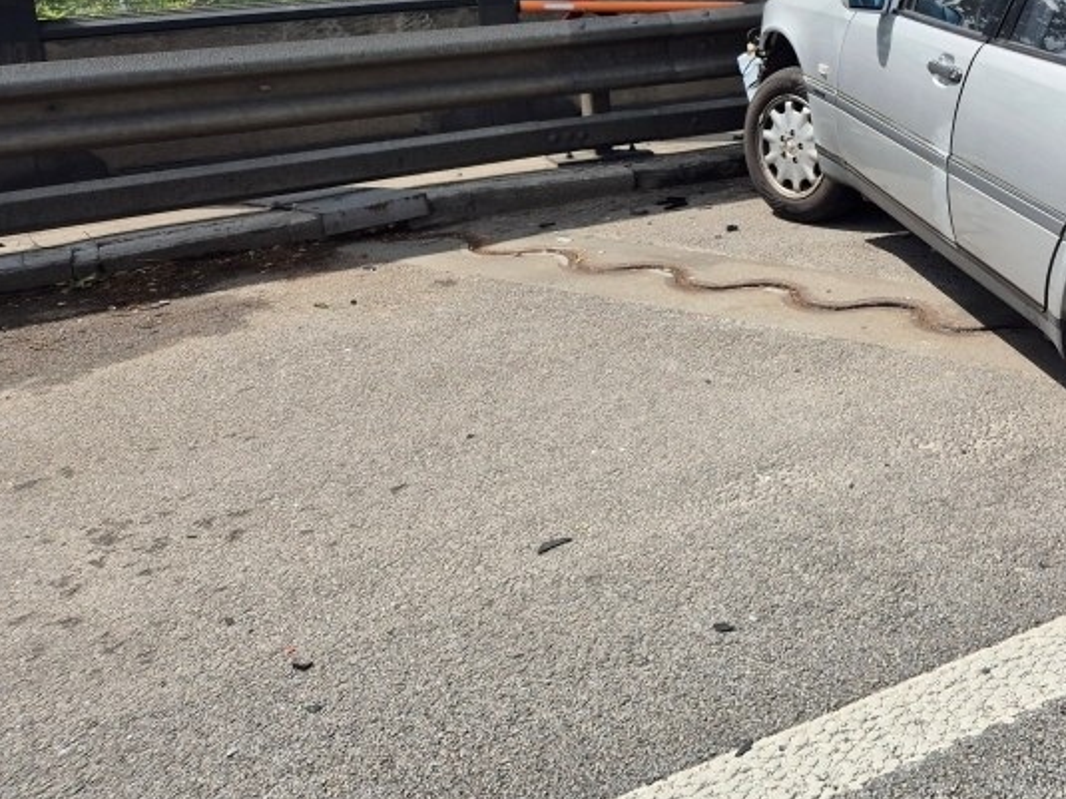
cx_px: 1004
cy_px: 167
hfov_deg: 39.2
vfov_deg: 32.0
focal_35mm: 44
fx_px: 1355
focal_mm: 5.4
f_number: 1.8
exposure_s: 1/2160
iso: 25
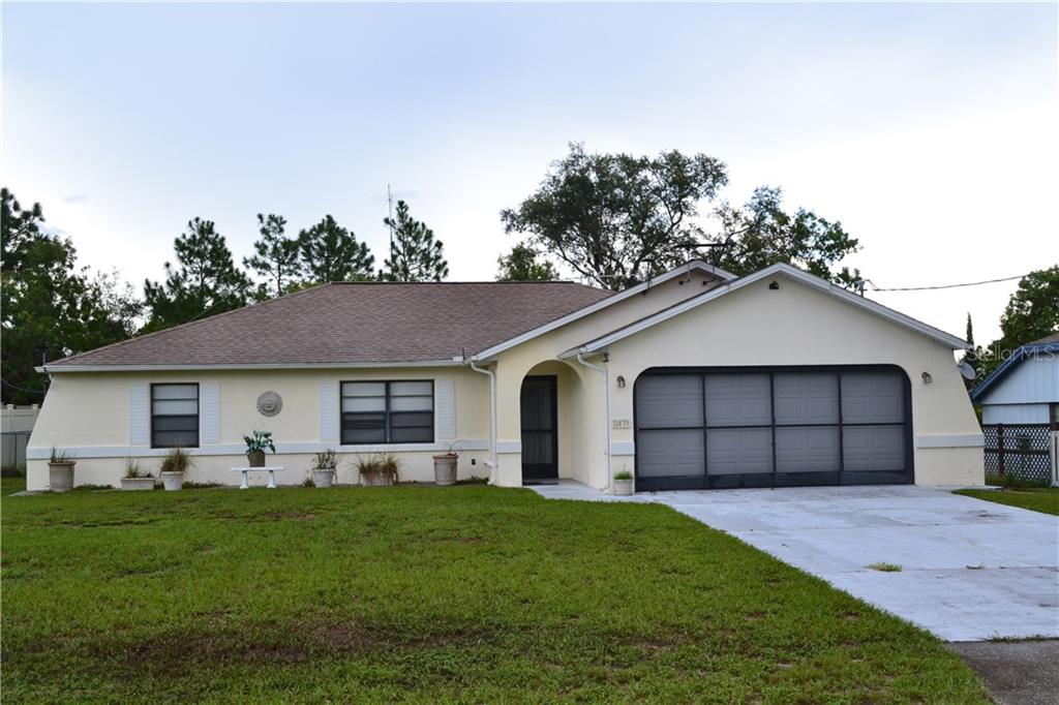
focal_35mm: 39
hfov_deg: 49.6
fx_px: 1147
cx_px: 530
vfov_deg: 34.2
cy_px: 352
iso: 400
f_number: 9
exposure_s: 1/125
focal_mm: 26
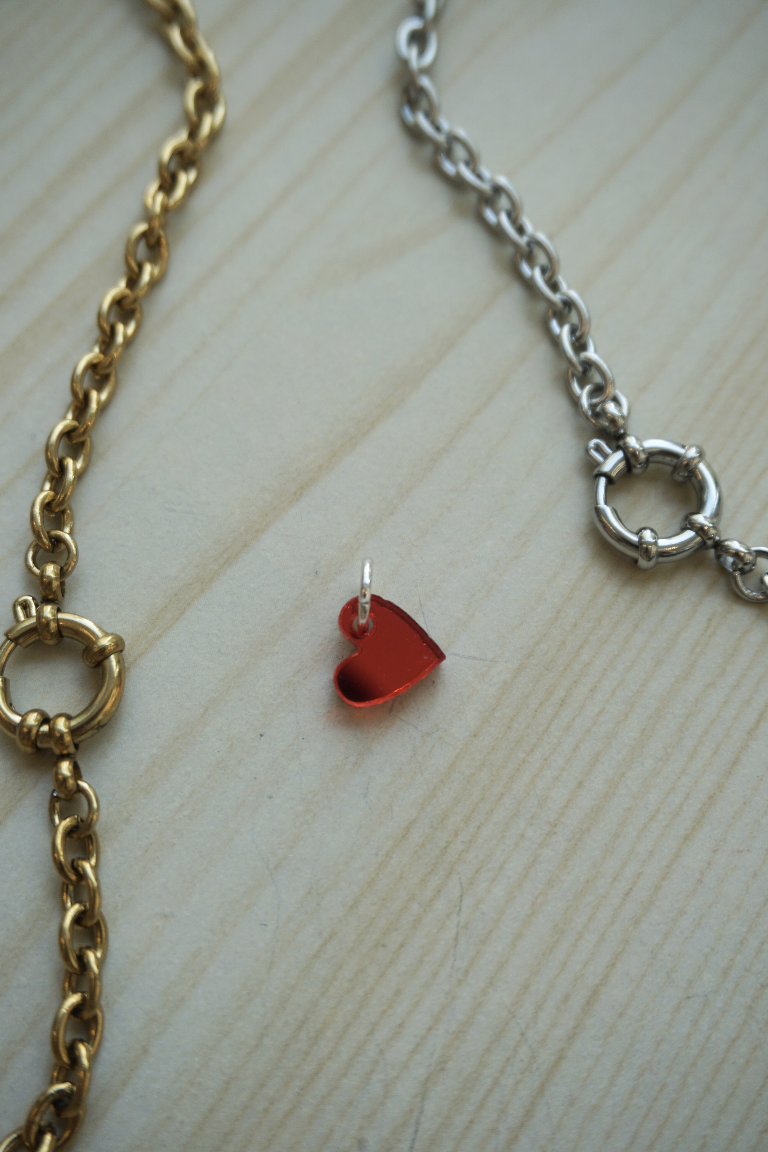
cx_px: 384
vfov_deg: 47.9
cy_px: 576
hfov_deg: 33.0
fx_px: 1296
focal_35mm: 40
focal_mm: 27
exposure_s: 1/160
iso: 160
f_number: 4.5
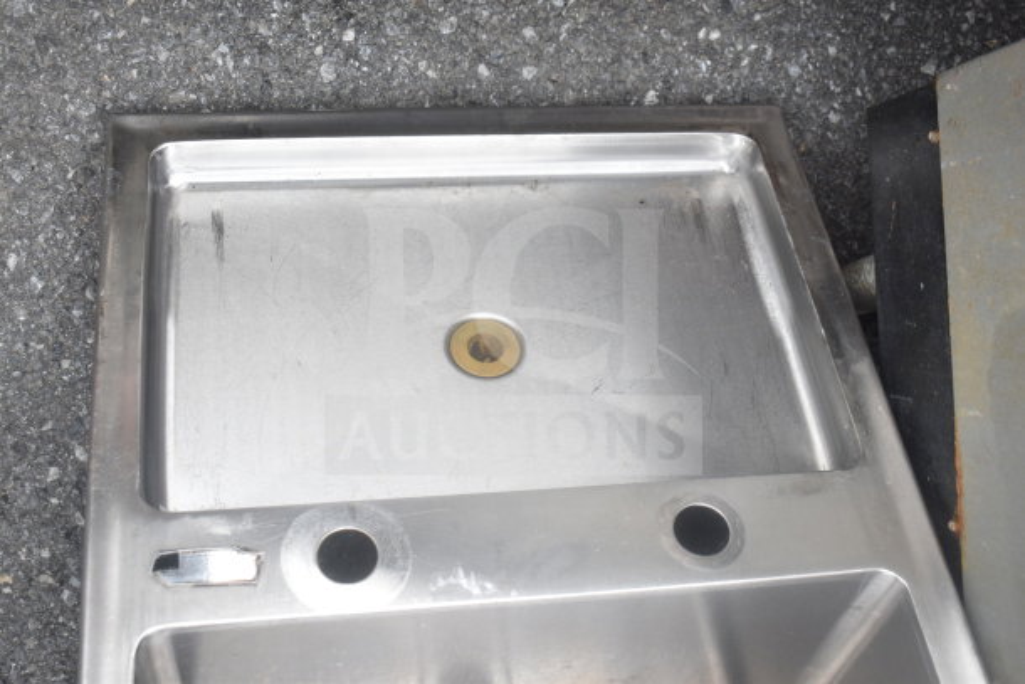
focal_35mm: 46
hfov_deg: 42.3
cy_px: 342
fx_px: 1324
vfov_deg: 29.0
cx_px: 512
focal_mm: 31
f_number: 5
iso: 200
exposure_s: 1/100
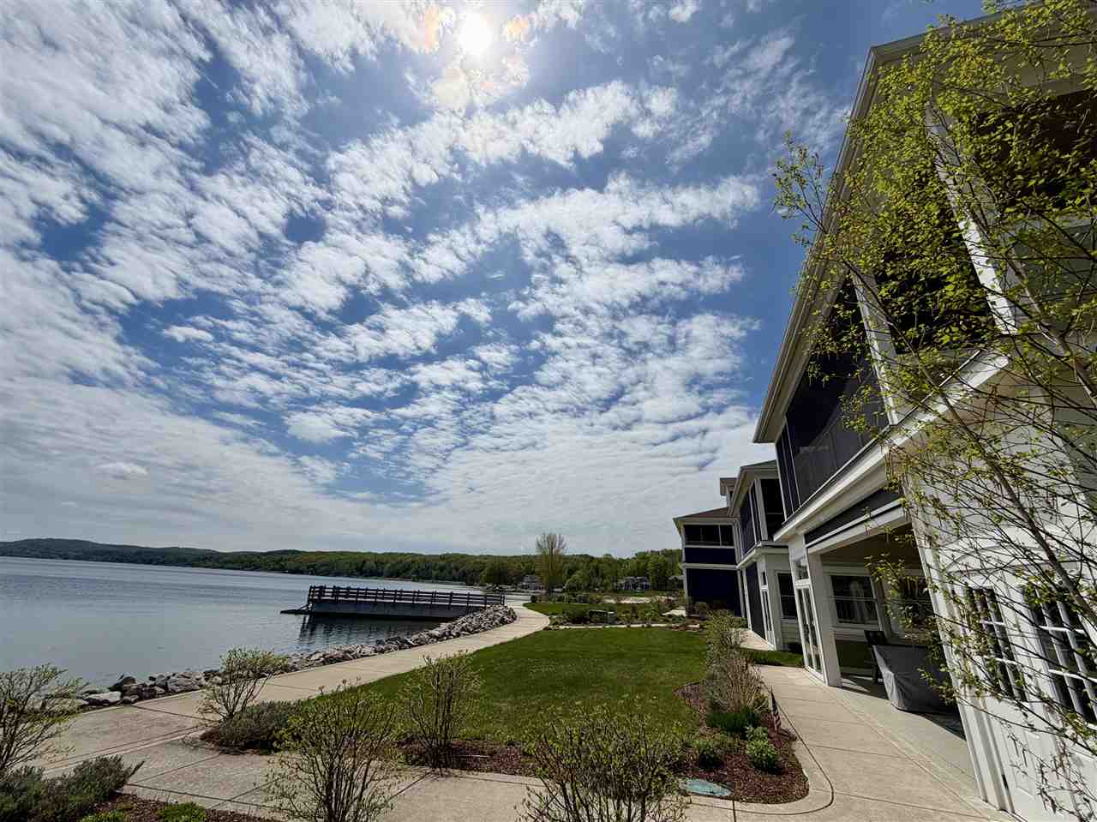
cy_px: 411
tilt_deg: +21.4
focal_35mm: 14
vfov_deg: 85.6
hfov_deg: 102.1
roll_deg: -2.8
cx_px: 548
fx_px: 444
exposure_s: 1/3460
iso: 20
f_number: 2.2
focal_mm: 2.22
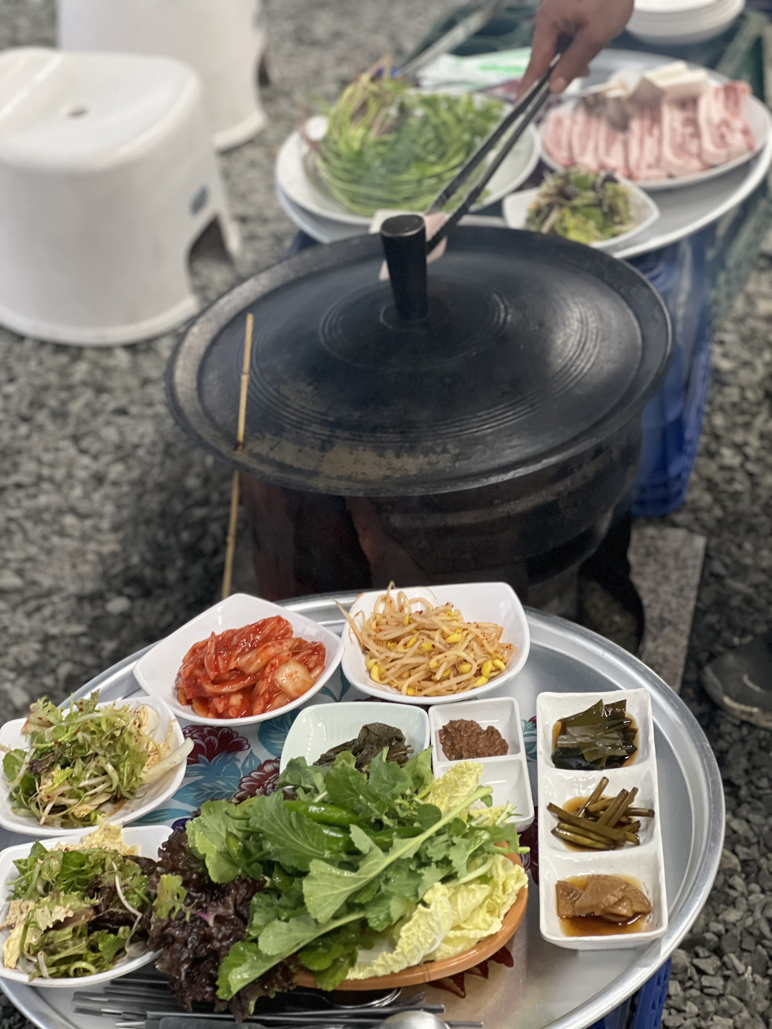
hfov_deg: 19.1
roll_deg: +6.7
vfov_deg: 25.3
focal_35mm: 77
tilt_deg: -35.9
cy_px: 514
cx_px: 386
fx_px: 2290
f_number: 2.8
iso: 400
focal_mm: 9
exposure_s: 1/40
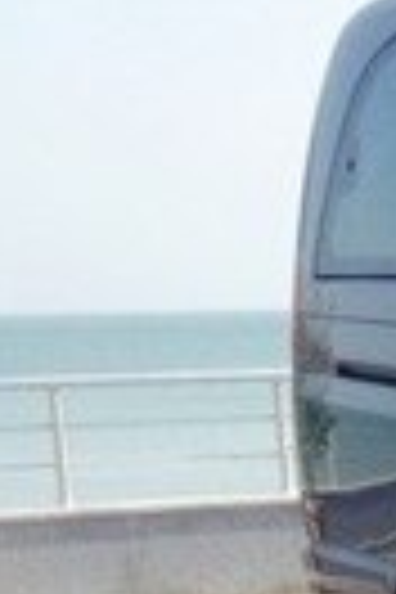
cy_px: 776
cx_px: 1431
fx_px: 2838
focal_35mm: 172
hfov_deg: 6.7
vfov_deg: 11.6
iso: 50
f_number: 2.4
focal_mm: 4.12
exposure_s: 1/889
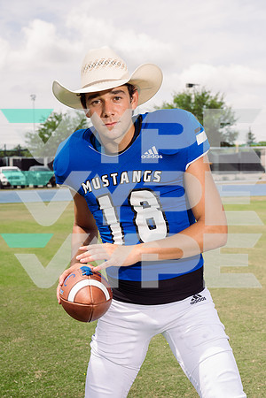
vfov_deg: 38.2
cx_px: 133
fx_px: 576
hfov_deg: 26.0
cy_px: 199
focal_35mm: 52
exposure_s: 1/250
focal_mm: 52
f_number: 6.3
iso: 50
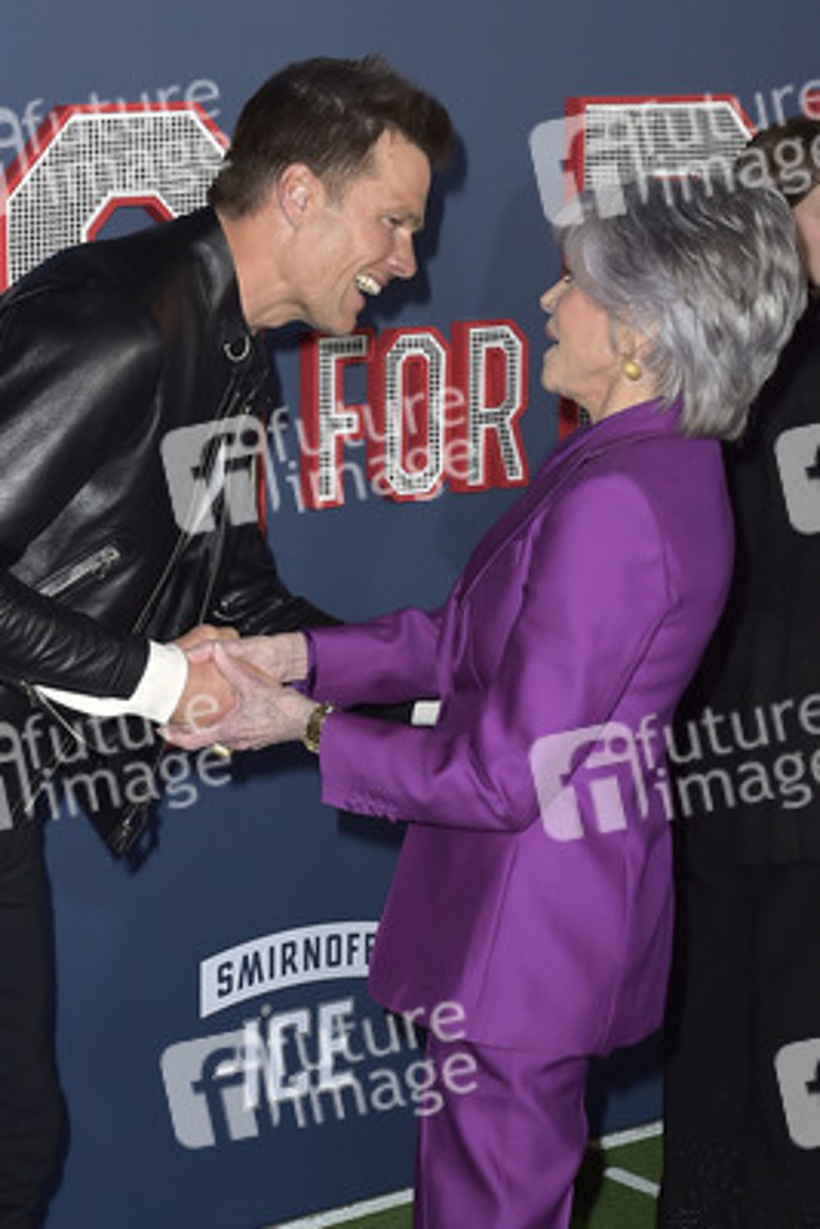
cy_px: 614
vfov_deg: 41.1
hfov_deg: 28.1
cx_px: 410
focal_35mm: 48
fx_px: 1638
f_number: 6.3
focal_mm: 48
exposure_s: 1/250
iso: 400
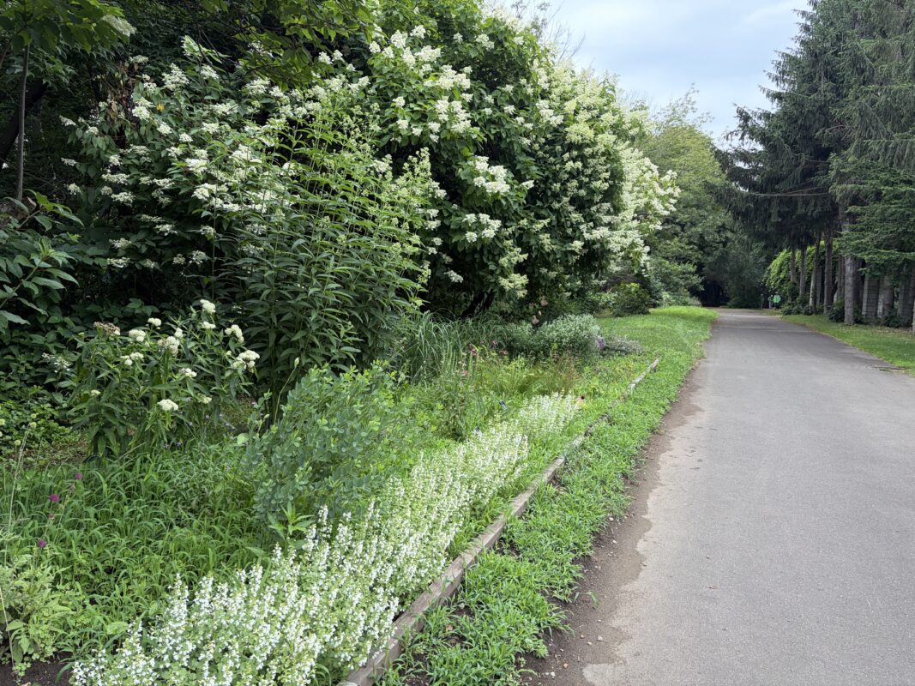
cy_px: 343
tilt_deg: -5.0
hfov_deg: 67.3
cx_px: 458
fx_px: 687
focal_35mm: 26
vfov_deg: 53.1
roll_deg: -0.7
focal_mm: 5.96
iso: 50
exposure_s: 1/680
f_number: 1.6
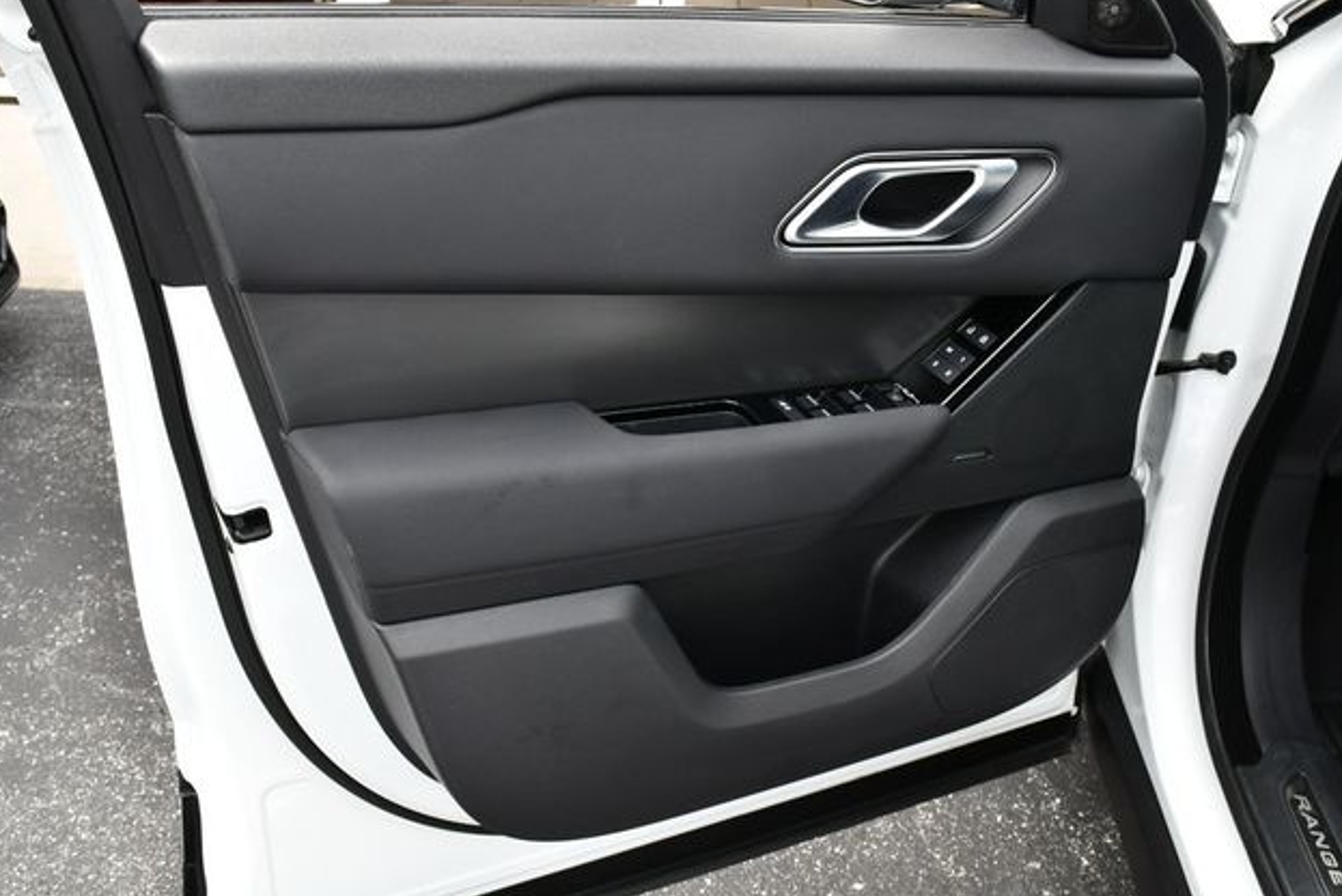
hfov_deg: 51.9
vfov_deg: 36.0
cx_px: 674
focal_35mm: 37
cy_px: 446
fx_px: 1380
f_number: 5.6
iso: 320
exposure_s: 1/250
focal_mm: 18
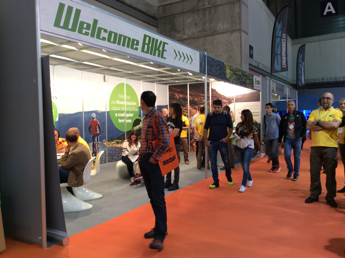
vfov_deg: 44.1
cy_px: 129
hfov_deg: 56.9
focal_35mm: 32
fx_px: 318
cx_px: 172
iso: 50
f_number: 2.4
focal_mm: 3.3
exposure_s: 1/25
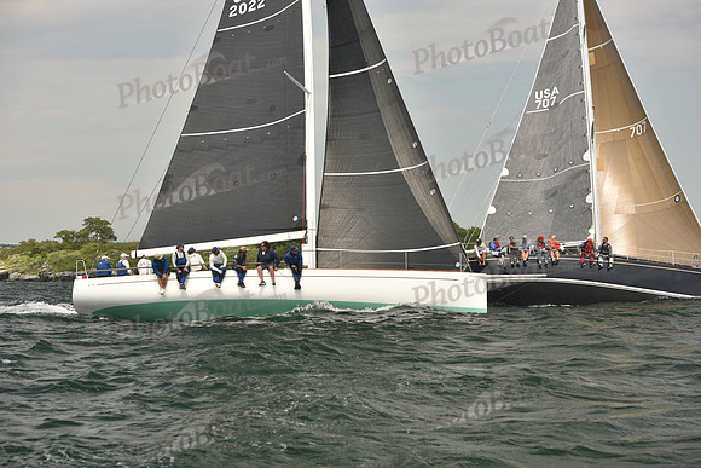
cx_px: 350
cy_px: 234
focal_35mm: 70
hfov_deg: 28.8
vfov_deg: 19.5
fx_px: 1363
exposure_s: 1/640
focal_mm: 70
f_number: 6.3
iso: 250
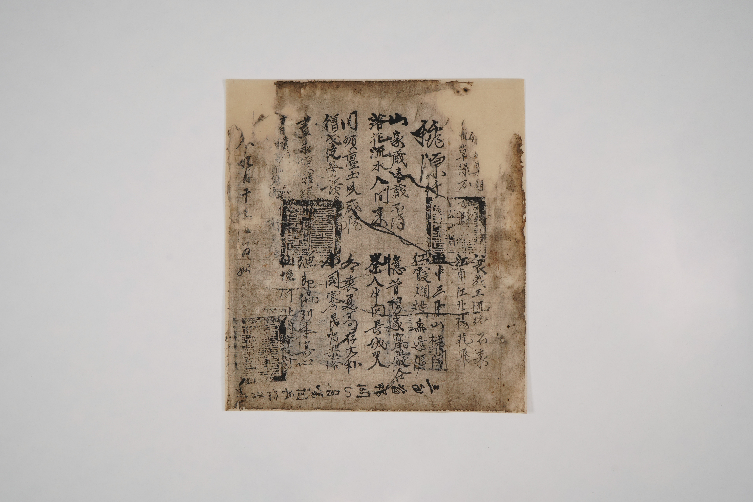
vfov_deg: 27.0
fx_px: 1046
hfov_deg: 39.6
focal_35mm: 50
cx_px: 376
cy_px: 251
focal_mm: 50
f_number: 8
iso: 400
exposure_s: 1/60
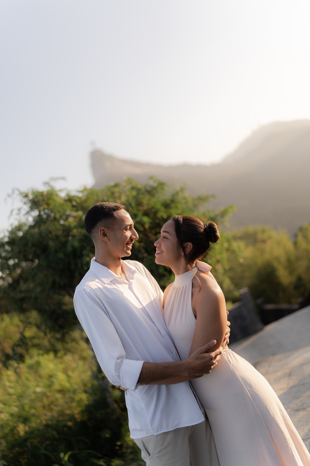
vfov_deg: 54.4
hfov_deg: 37.9
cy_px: 233
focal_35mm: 35
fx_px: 452
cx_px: 155
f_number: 1.4
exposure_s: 1/3200
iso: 100
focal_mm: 35
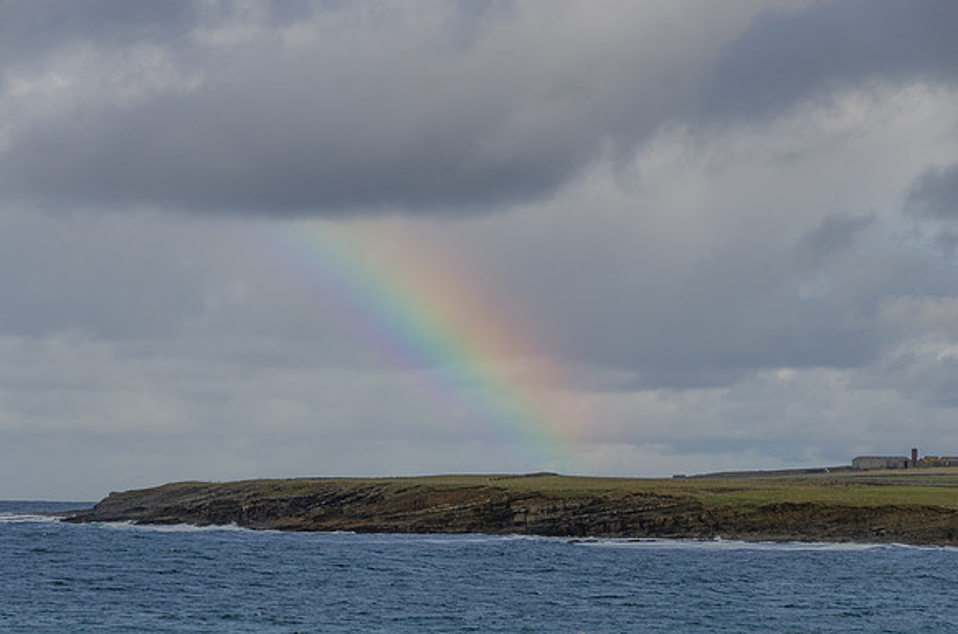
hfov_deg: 14.4
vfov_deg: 9.6
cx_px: 479
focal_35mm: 142
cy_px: 317
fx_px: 3784
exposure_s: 1/640
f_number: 8
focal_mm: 95
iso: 100
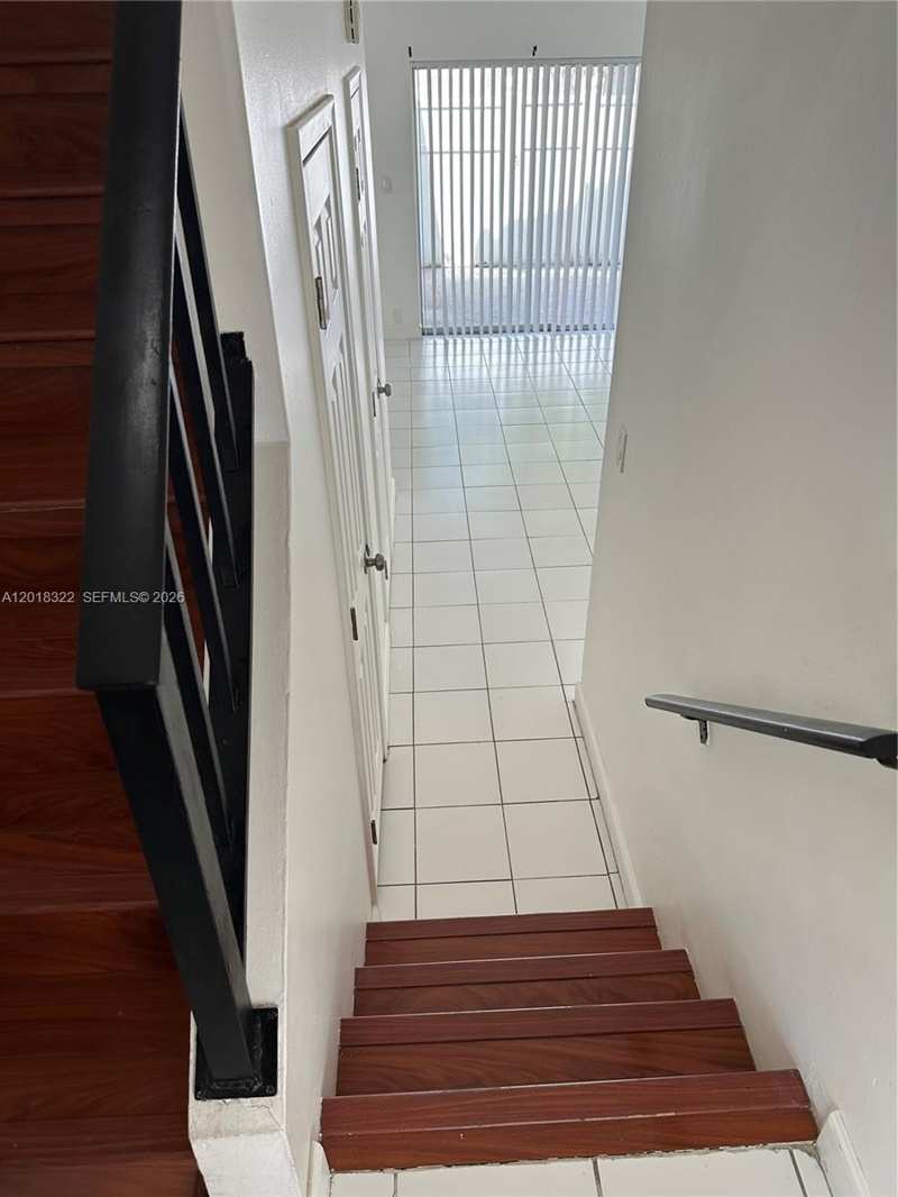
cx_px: 449
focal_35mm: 24
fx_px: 830
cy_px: 598
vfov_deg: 71.6
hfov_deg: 56.8
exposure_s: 1/179
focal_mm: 6.86
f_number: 1.78
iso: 64
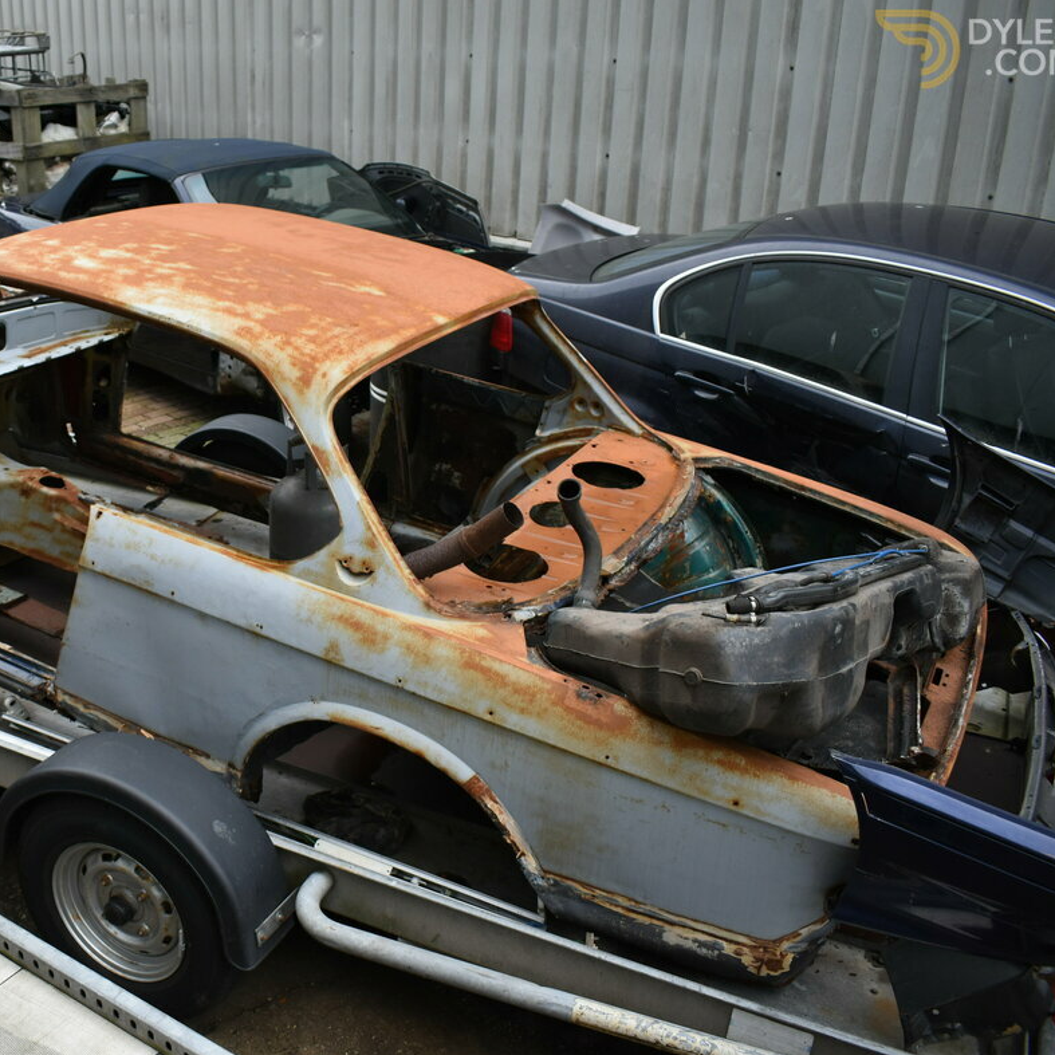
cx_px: 286
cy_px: 532
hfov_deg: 45.8
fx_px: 1207
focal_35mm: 35
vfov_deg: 47.2
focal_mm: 18
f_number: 4.5
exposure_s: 1/250
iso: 400
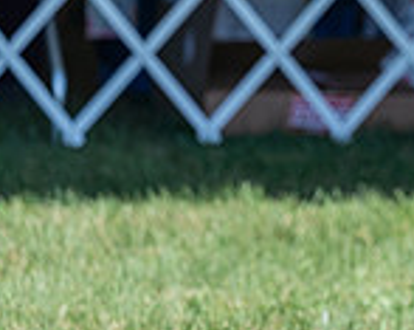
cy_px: 14
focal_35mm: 838
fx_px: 10247
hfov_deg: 2.3
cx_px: 728
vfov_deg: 1.8
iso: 100
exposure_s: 1/1000
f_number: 4
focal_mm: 194
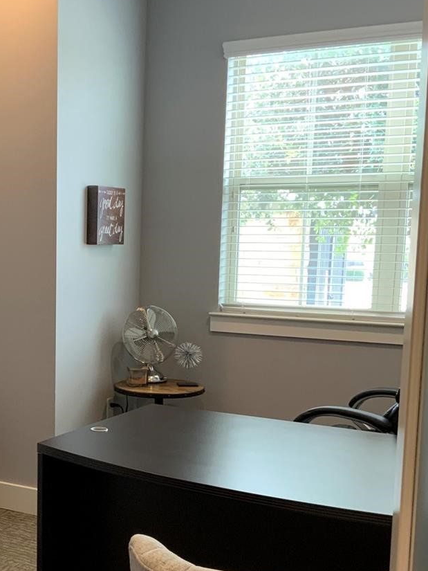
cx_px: 85
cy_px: 367
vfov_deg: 35.3
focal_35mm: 54
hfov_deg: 26.5
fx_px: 890
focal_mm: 3
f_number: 1.8
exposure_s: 1/60
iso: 125
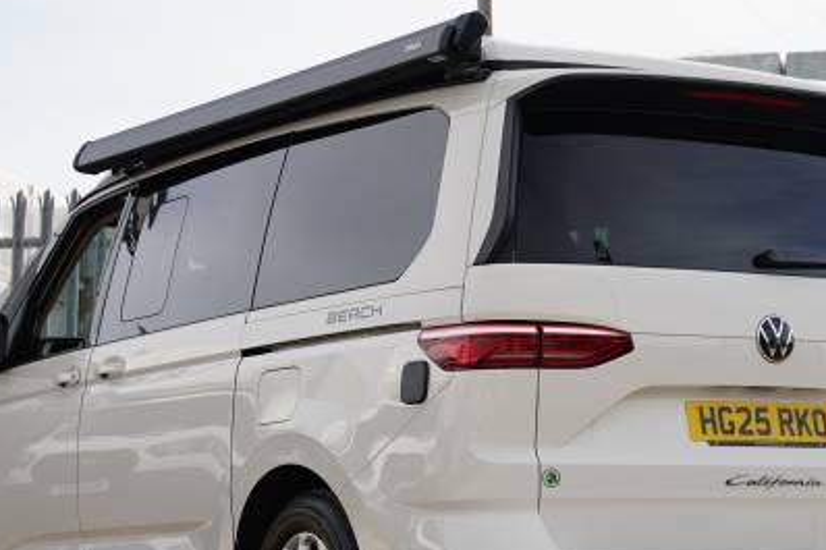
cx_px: 444
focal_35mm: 99
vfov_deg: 13.8
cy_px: 342
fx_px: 2270
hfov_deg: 20.6
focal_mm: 61.6
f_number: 5
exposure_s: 1/320
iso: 100
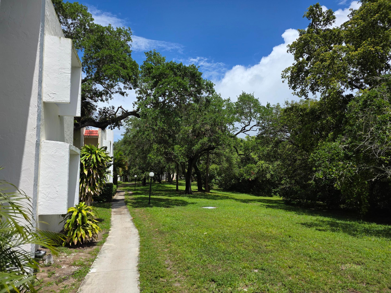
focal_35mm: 23
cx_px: 196
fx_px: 260
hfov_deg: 73.9
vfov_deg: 58.9
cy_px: 146
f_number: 1.7
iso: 80
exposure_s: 1/7944
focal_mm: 6.3
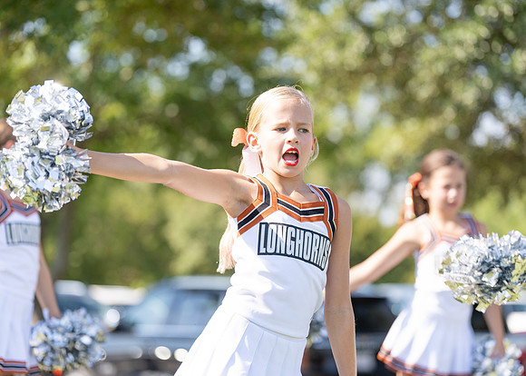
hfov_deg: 15.9
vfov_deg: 11.4
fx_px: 1886
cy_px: 188
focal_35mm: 126
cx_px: 263
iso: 160
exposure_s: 1/1000
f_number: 2.8
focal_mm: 119
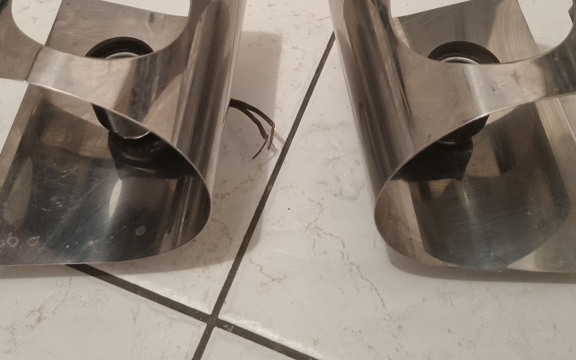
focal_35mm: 40
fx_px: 628
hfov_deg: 49.3
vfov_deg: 31.4
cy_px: 90
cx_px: 288
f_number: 1.8
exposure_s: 1/50
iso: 640
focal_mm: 5.4
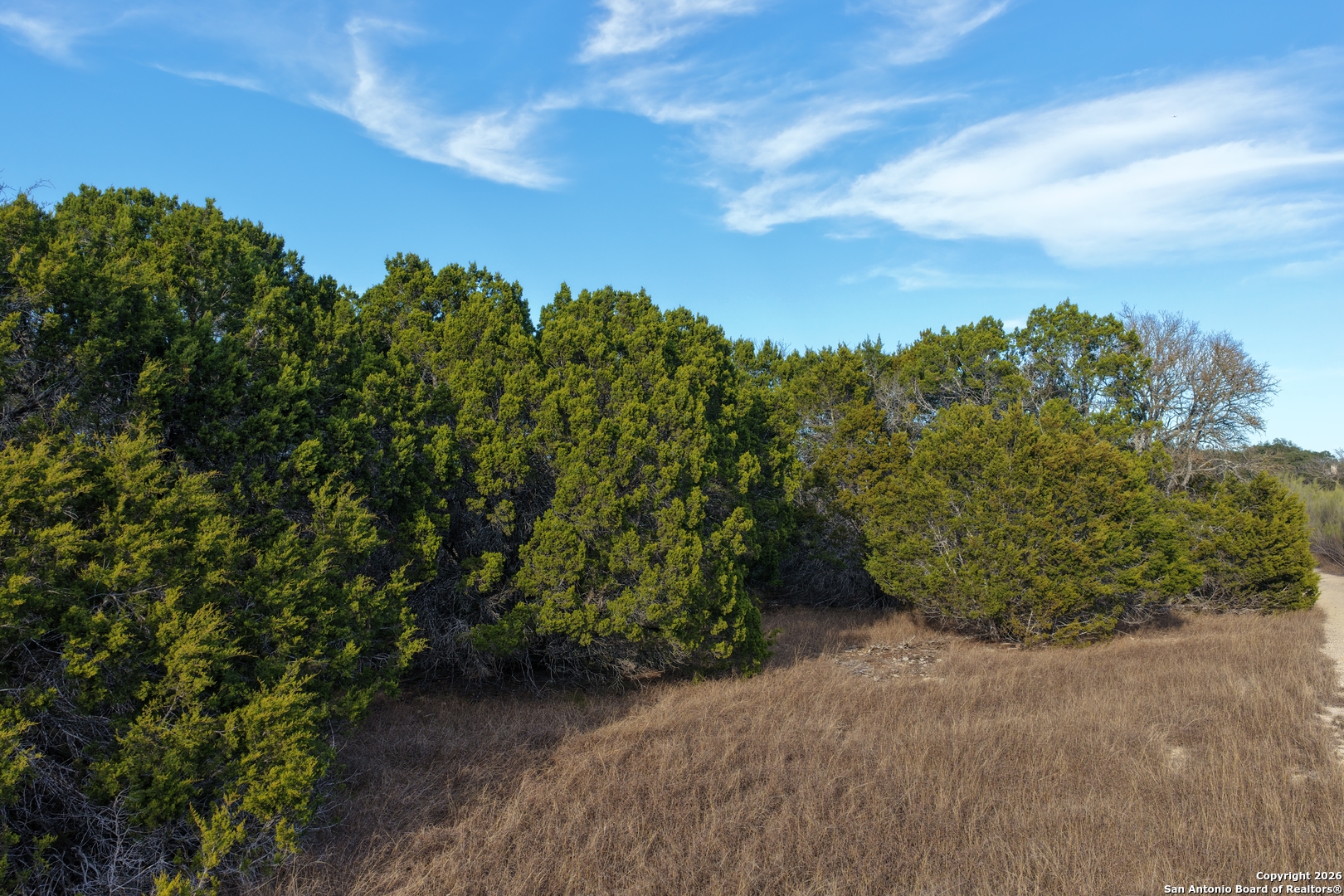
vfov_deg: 46.4
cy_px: 448
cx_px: 672
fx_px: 1045
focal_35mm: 28
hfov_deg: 65.5
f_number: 2.8
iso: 100
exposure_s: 1/400
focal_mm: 14.45
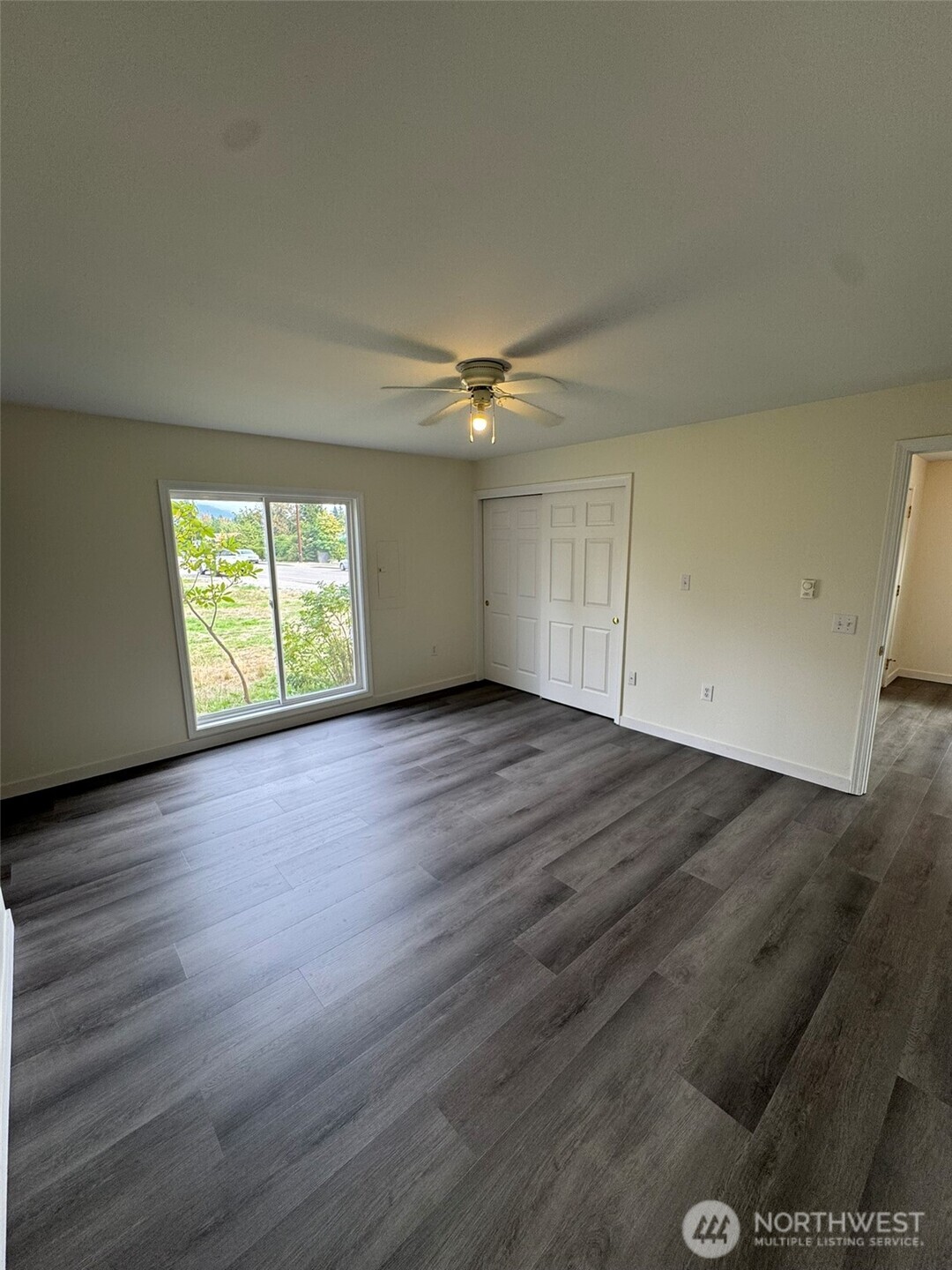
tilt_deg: -10.4
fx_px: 513
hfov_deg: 85.7
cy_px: 635
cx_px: 476
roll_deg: +1.2
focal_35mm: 14
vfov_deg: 102.1
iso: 100
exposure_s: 1/120
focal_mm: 2.22
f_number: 2.2
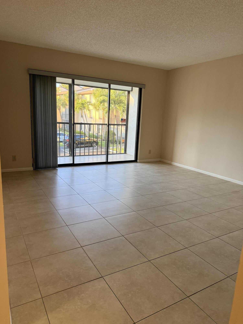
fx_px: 225
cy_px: 162
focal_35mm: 24
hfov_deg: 56.8
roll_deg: -3.0
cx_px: 122
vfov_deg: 71.6
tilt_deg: -11.7
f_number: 1.78
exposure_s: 1/158
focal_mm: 6.76
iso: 160
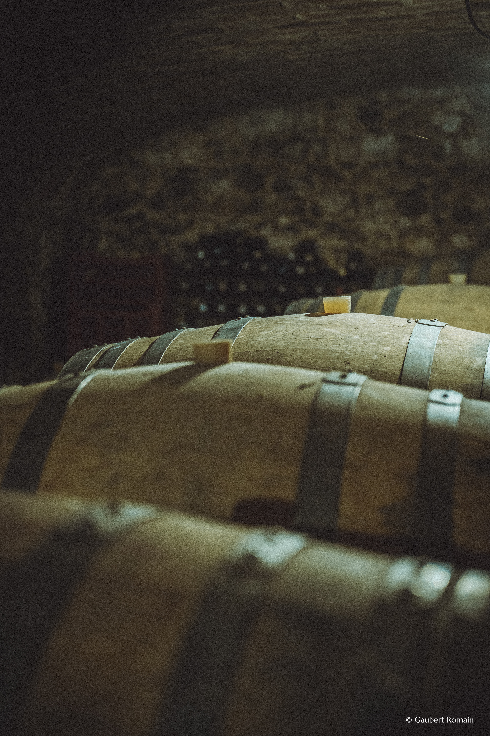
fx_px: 1411
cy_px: 368
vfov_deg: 29.3
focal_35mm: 69
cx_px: 245
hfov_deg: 19.7
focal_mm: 69
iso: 3200
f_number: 2.8
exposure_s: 1/60
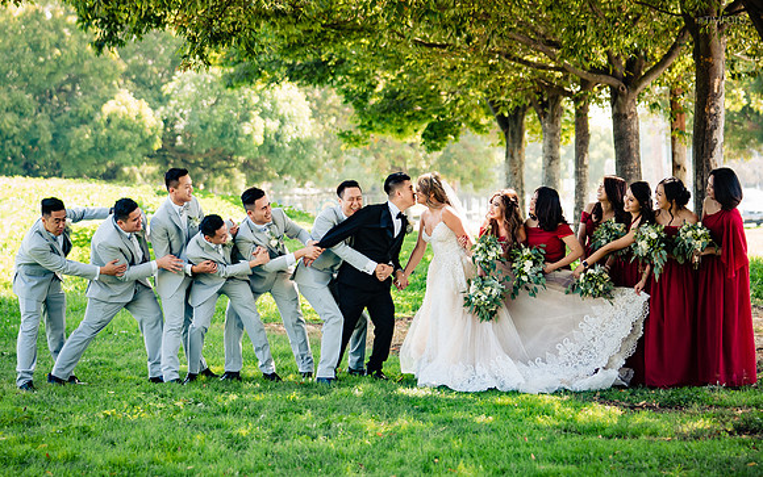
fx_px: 2368
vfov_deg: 11.5
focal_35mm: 114
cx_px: 371
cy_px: 240
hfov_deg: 18.3
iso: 200
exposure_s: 1/200
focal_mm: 70
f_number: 2.8
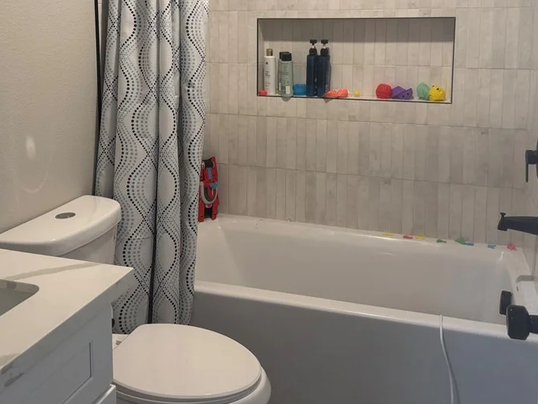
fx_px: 575
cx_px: 258
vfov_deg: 37.6
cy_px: 97
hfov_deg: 50.1
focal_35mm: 37
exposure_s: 1/120
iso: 200
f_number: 1.78
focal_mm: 6.76
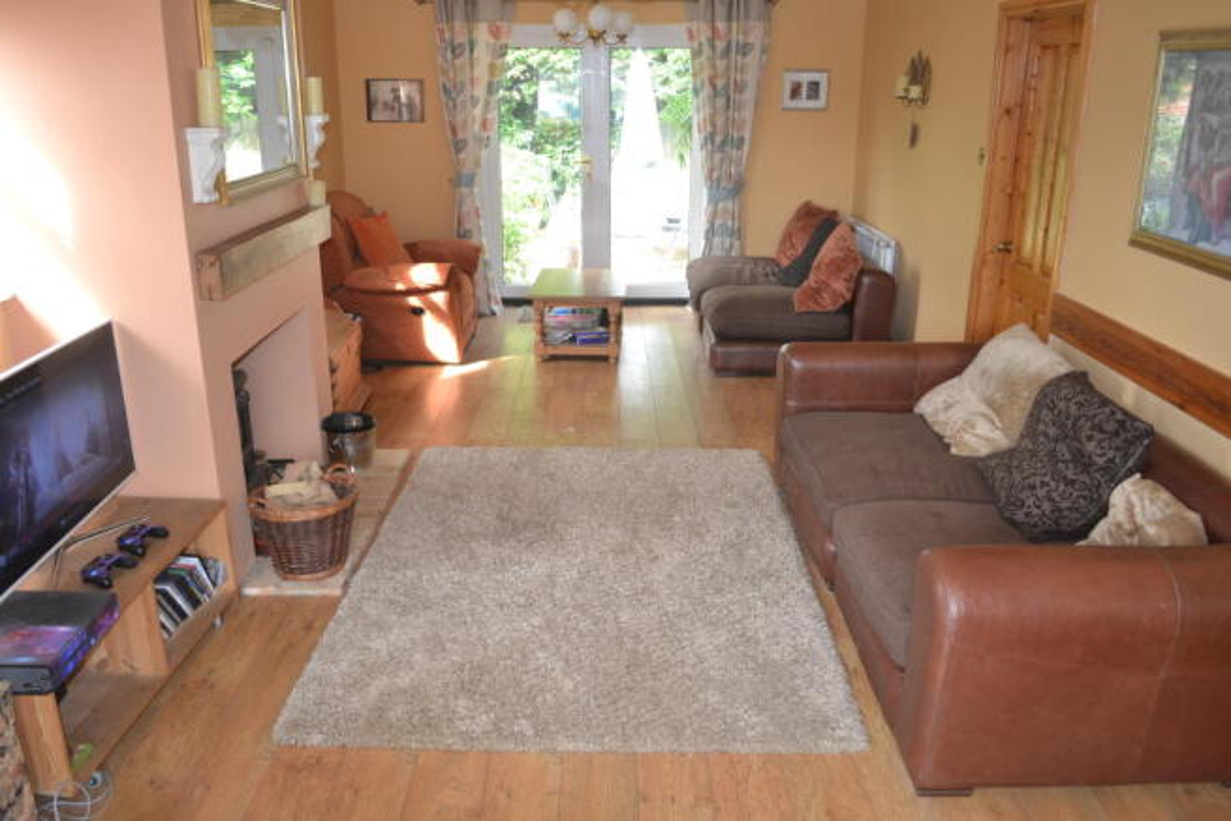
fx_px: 923
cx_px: 616
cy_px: 410
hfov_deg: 67.4
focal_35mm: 27
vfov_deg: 48.0
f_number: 4
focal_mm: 18
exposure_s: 1/60
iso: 400
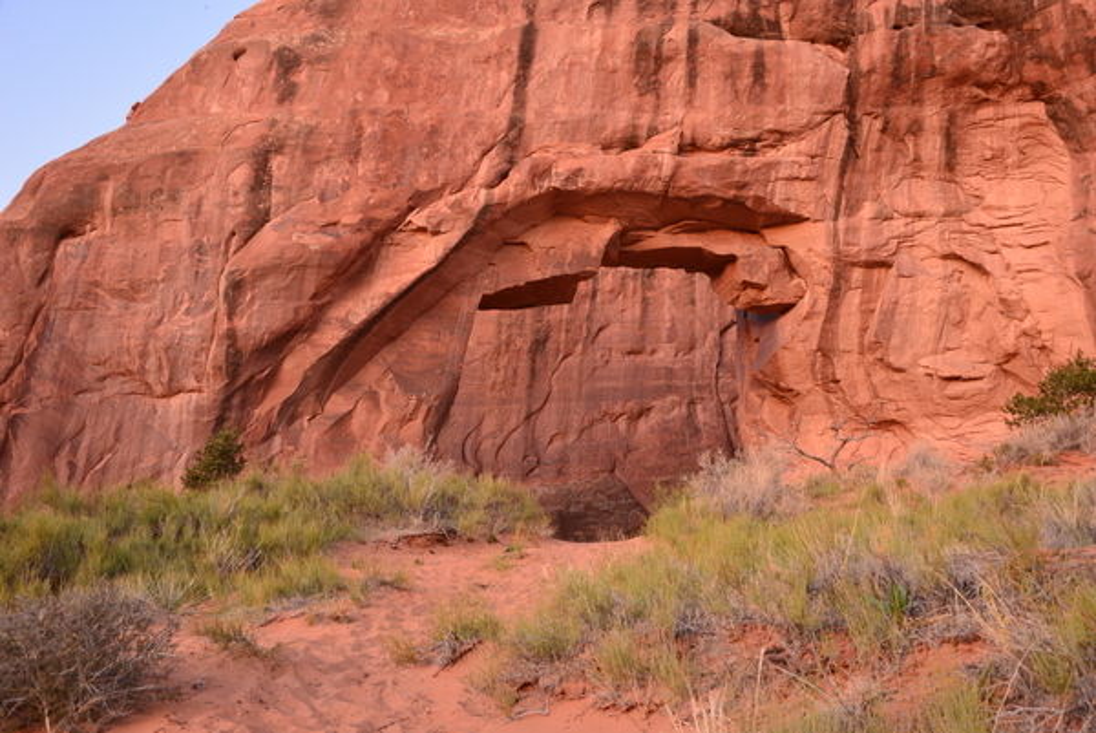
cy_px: 366
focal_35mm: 34
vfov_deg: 38.9
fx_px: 1036
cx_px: 548
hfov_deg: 55.8
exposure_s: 1.3
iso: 320
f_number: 20
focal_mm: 34
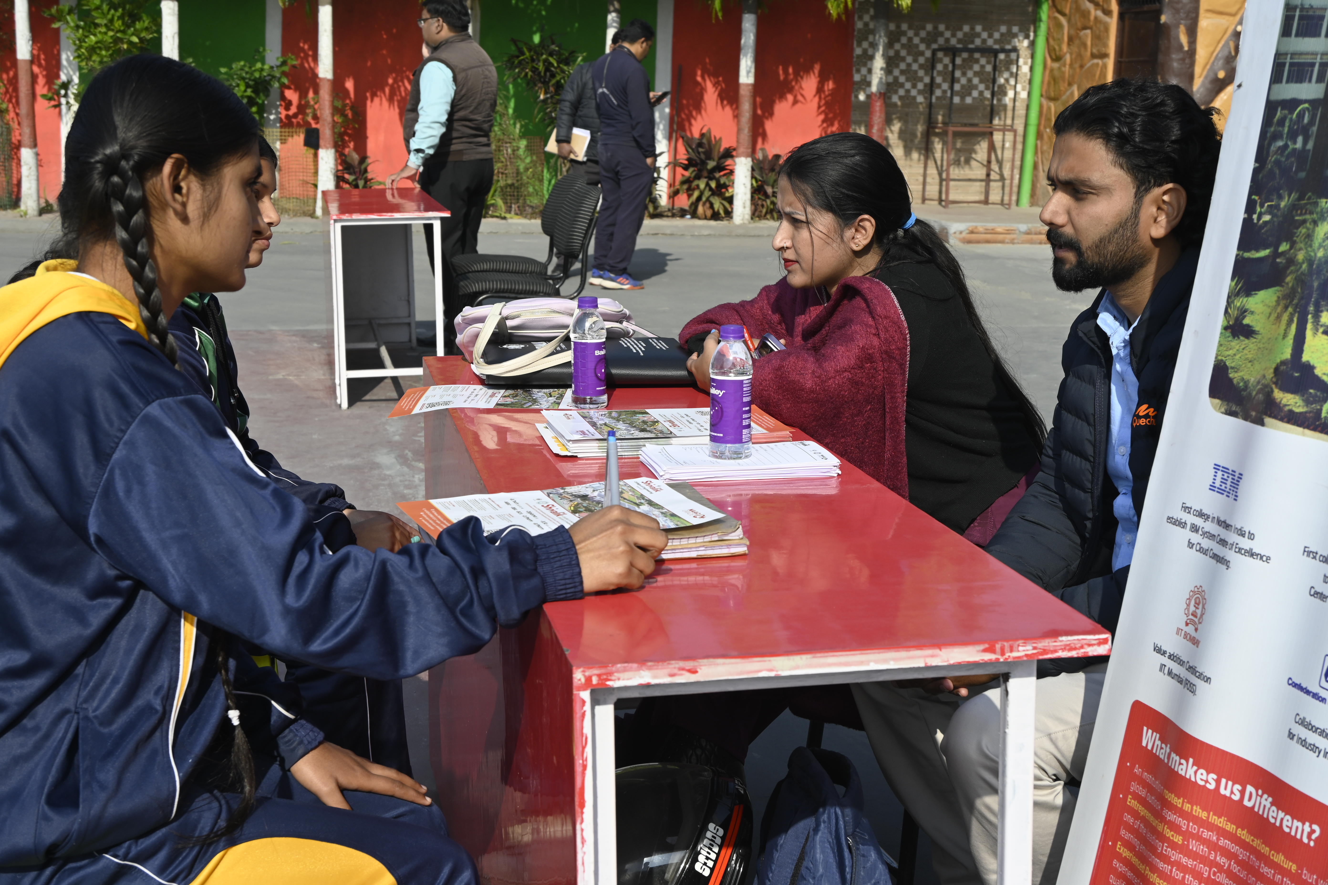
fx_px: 1771
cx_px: 664
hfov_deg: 41.1
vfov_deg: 28.1
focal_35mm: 48
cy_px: 442
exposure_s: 1/400
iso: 100
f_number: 7.1
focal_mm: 32
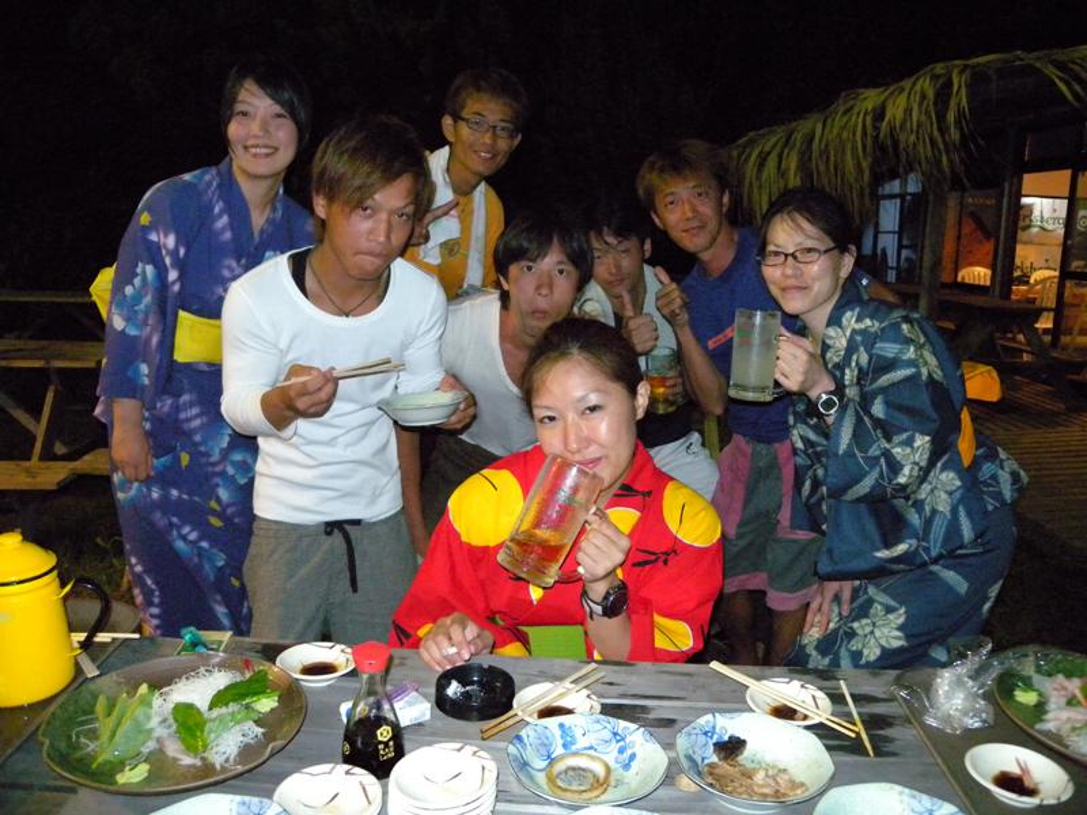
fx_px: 879
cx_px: 544
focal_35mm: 28
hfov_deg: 63.4
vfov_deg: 49.7
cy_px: 408
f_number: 2.7
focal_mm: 6
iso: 800
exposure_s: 1/30
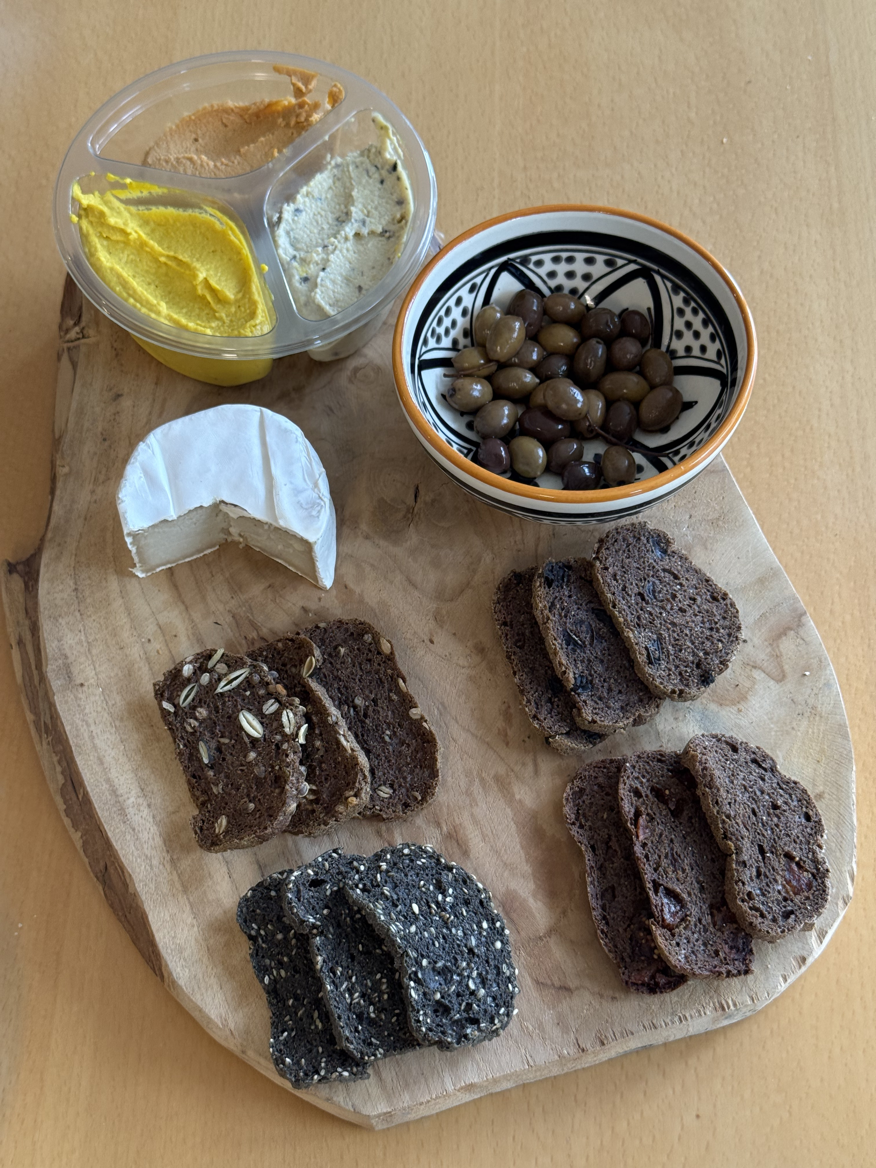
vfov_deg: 39.7
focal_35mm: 48
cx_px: 438
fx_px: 1620
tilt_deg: -62.6
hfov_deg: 30.3
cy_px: 584
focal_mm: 6.76
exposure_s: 1/60
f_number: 1.78
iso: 125
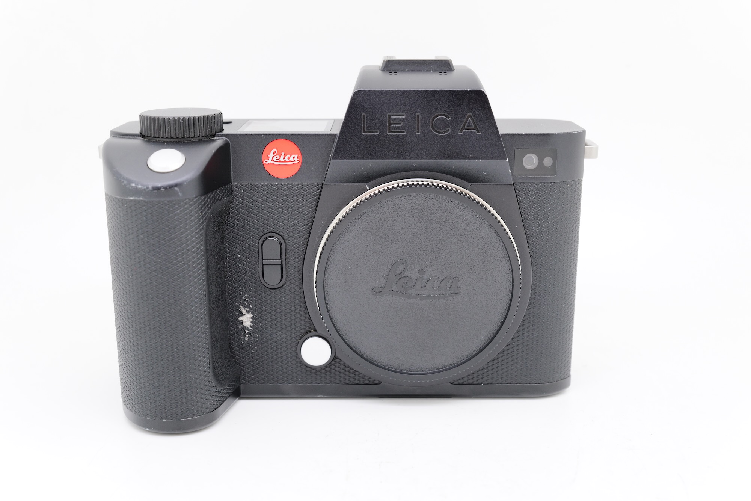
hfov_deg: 45.4
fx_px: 897
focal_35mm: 43
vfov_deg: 31.2
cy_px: 250
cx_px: 376
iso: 800
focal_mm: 43
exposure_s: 1/60
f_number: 9
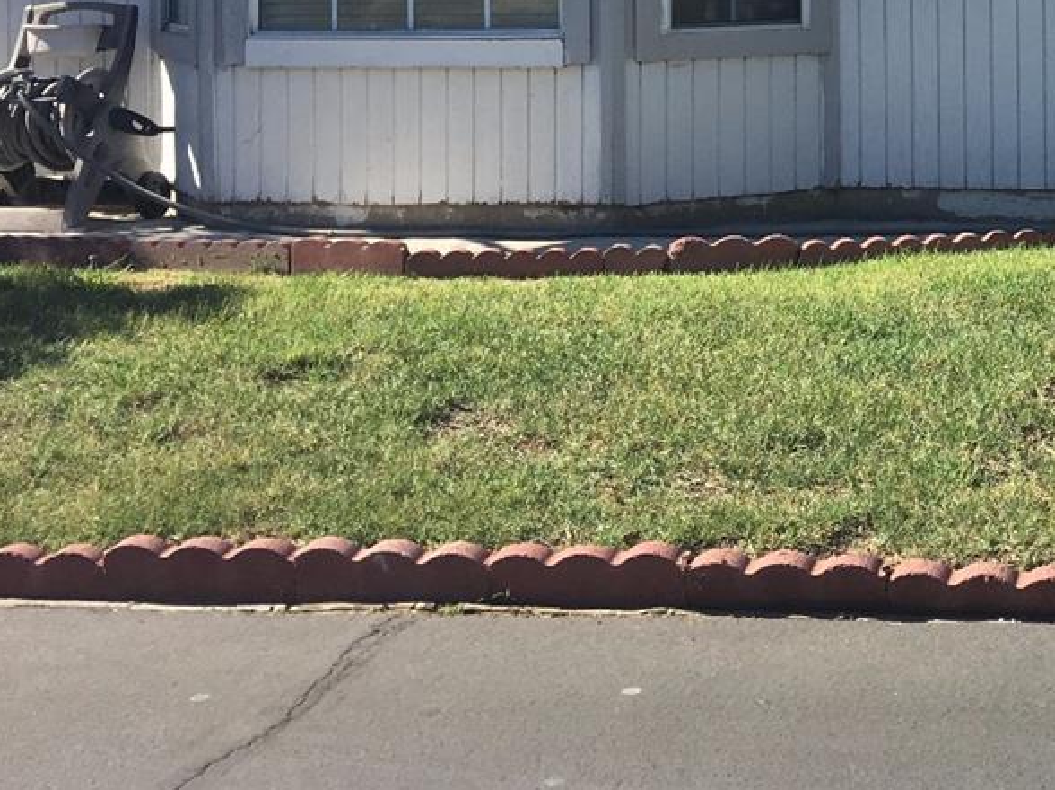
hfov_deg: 24.4
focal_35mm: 74
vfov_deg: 18.9
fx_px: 2253
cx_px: 1195
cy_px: -122
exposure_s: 1/818
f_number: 2.2
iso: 25
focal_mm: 4.15
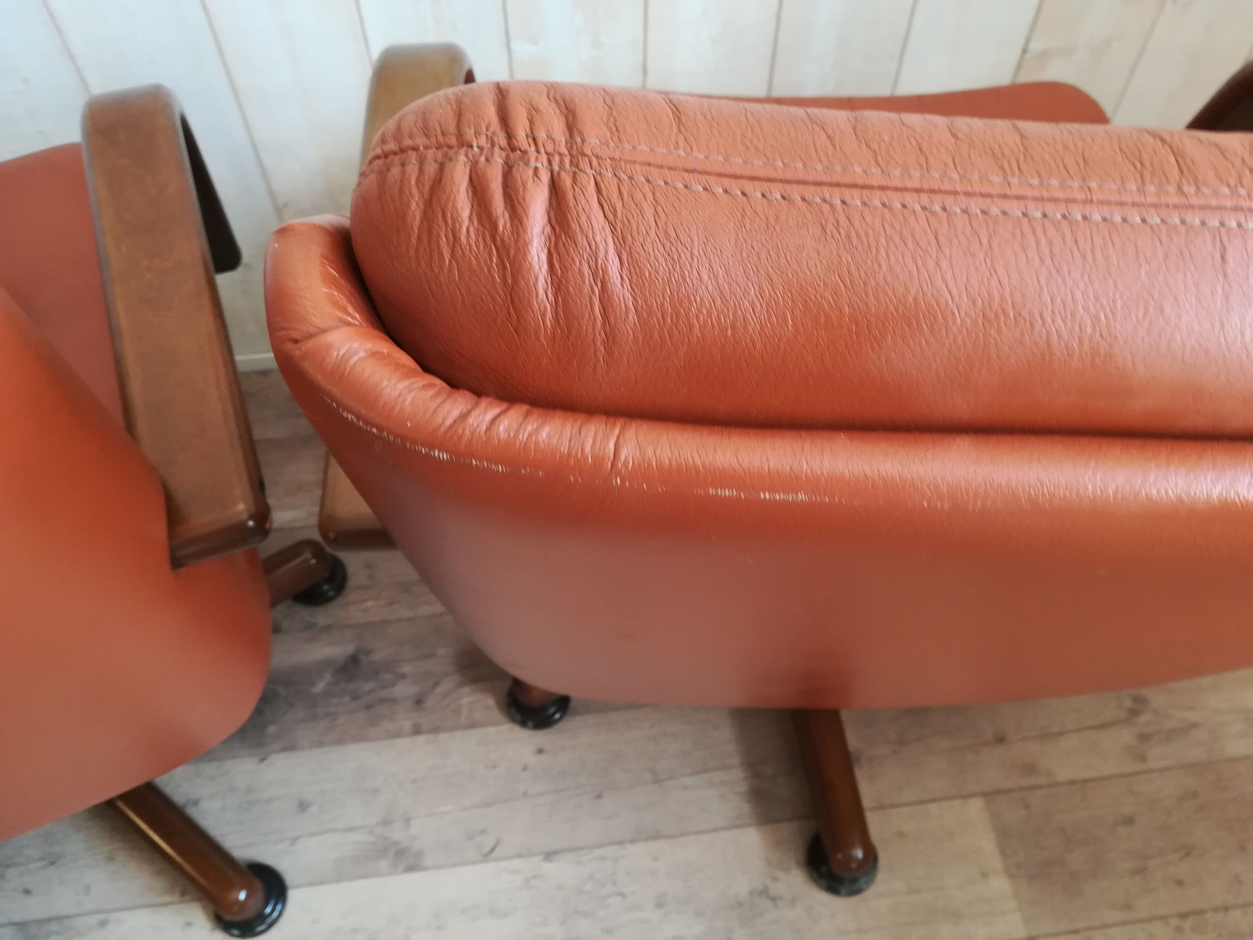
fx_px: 941
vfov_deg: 53.1
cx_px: 626
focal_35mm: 26
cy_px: 470
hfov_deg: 67.3
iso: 250
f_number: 2.2
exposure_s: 1/33.3
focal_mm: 3.83
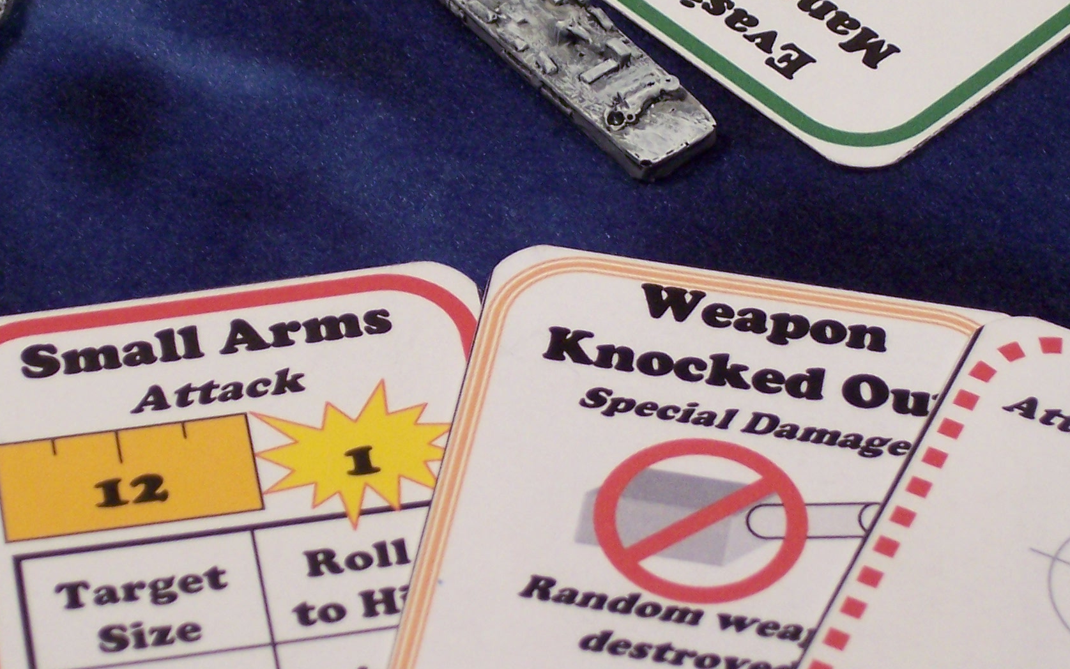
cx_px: 549
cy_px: 109
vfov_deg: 7.0
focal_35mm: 188
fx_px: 5482
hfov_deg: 11.1
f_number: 4.8
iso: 200
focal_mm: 21.3
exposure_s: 1/45
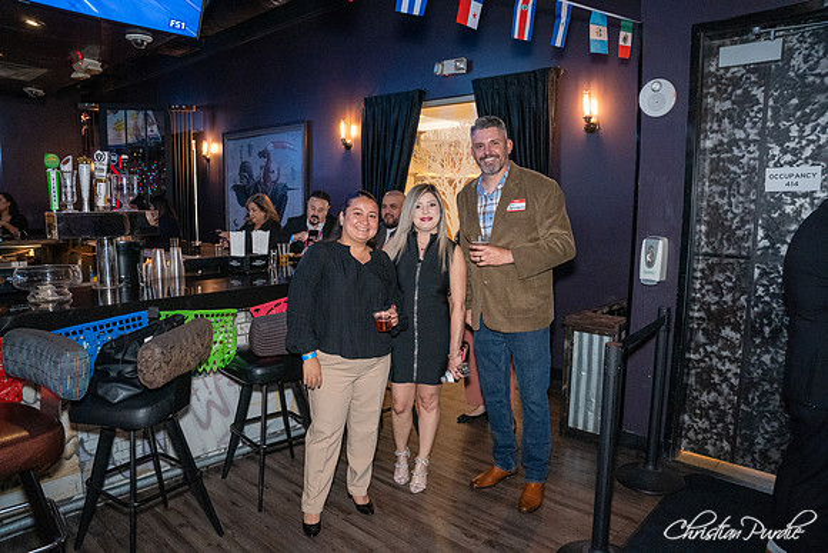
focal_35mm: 24
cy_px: 276
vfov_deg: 53.2
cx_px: 414
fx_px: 552
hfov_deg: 73.7
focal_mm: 24
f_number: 3.2
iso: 8000
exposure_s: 1/250
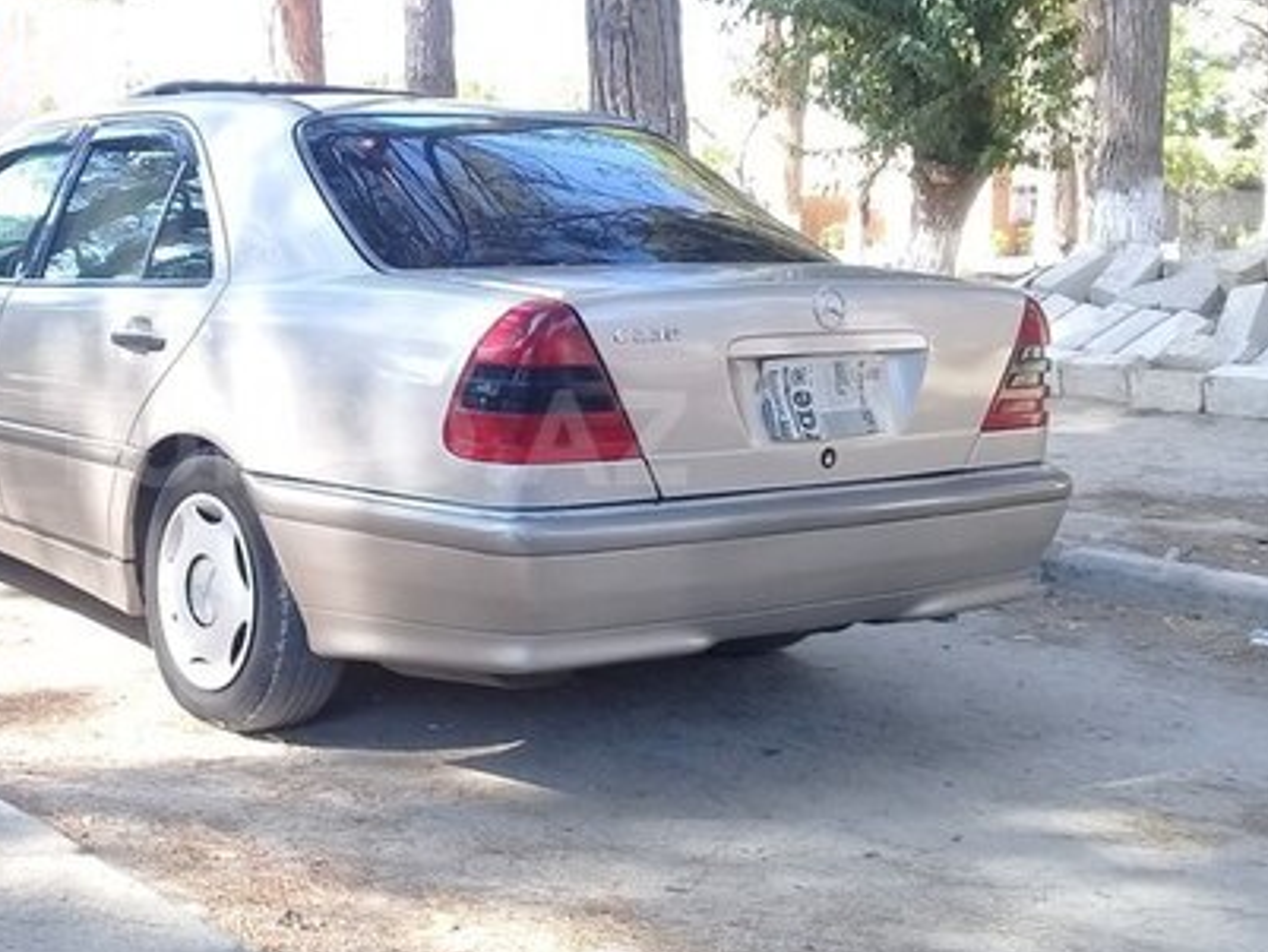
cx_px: 364
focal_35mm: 51
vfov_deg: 28.6
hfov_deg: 36.8
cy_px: 438
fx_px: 1869
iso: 50
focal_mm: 3.3
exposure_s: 1/106
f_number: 2.2
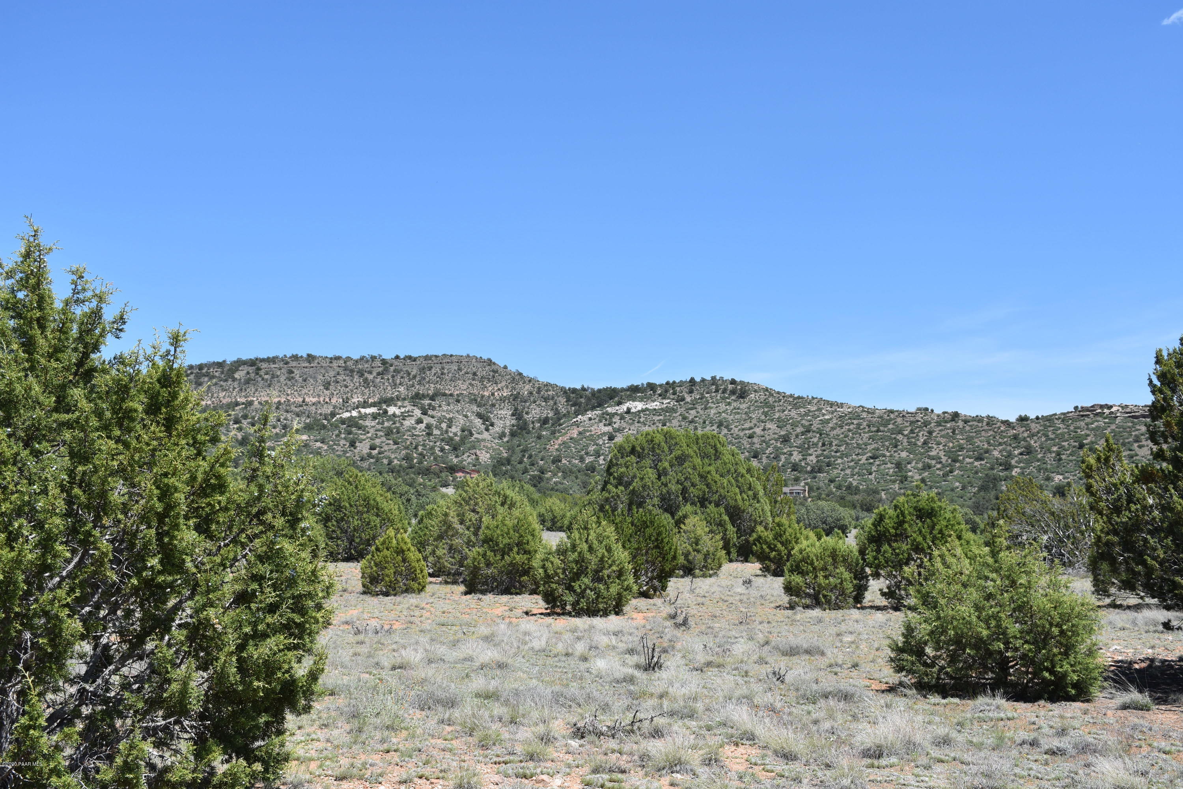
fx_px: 1331
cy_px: 394
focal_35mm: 40
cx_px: 592
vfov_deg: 33.0
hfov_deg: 47.9
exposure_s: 1/500
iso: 180
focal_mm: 27
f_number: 8
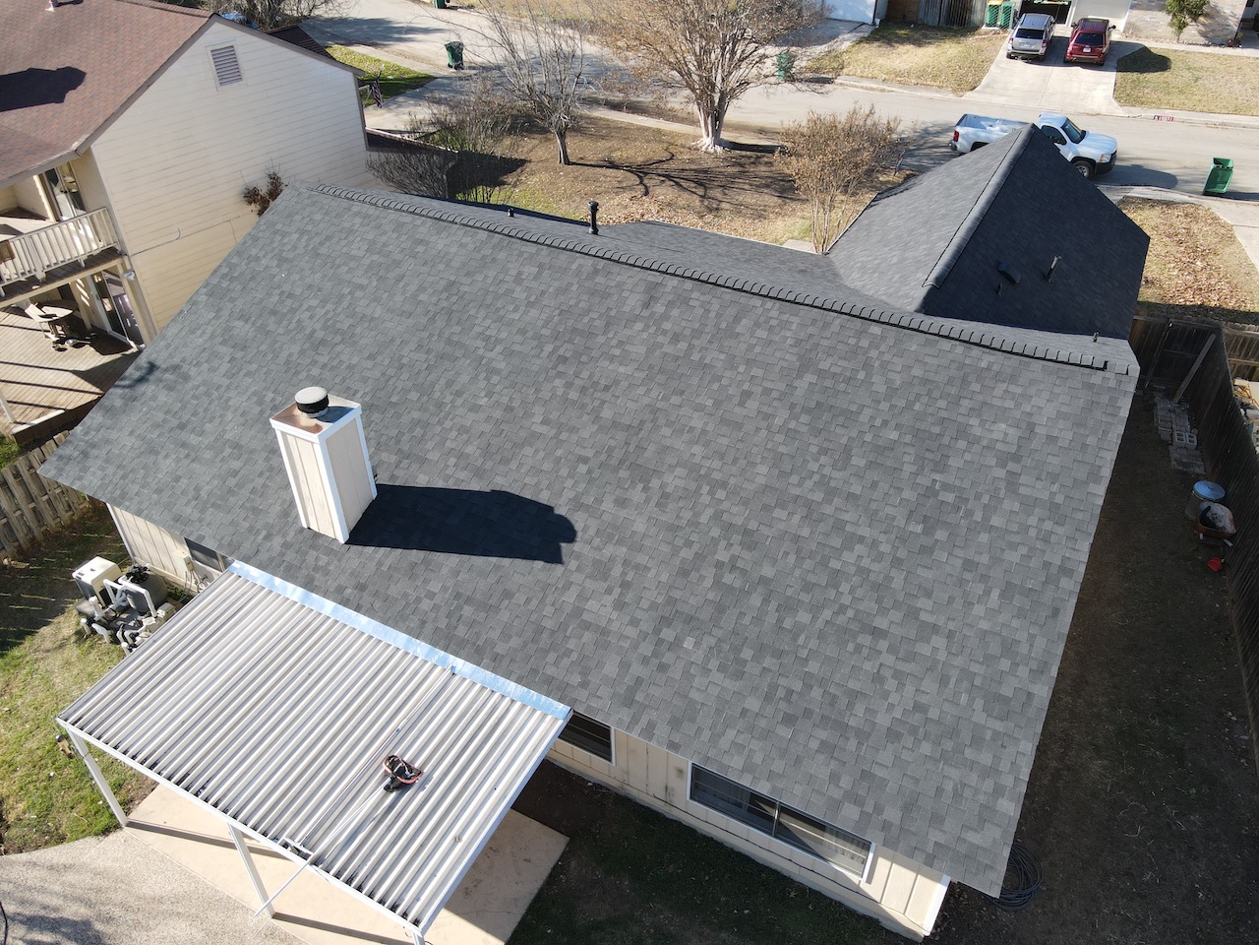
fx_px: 873
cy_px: 472
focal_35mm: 24
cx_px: 630
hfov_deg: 71.6
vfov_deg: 56.8
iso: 110
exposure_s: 1/250
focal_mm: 4.5
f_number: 2.8
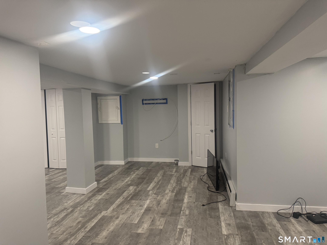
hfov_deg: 71.6
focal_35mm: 24
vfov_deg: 56.8
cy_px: 122
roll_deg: +1.1
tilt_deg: -3.5
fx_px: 227
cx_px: 164
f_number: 1.78
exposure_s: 1/120
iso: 320
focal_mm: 6.76
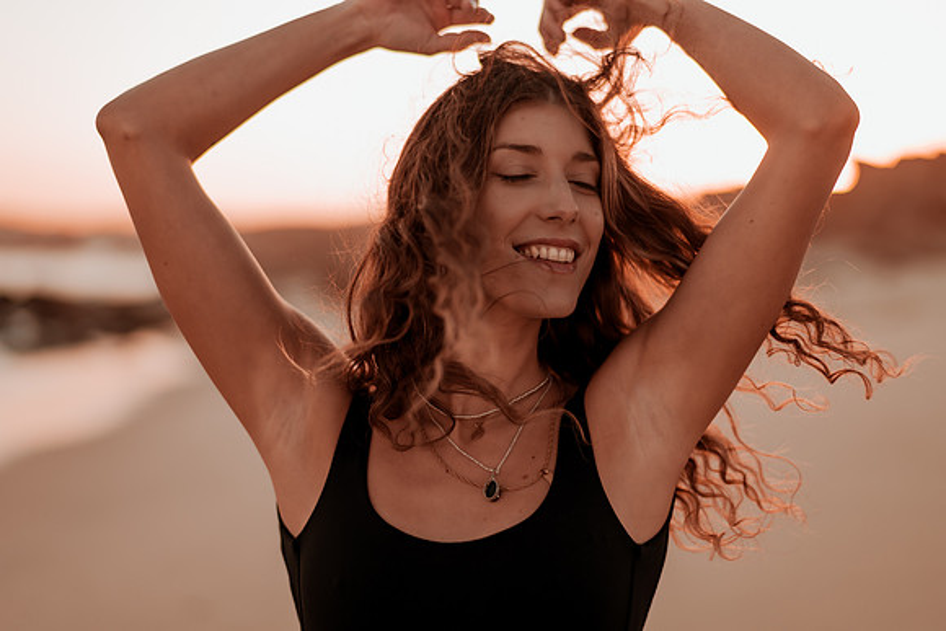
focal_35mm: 58
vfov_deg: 23.4
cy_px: 316
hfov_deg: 34.5
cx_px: 473
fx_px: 1524
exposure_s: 1/800
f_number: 1.4
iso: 100
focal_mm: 58
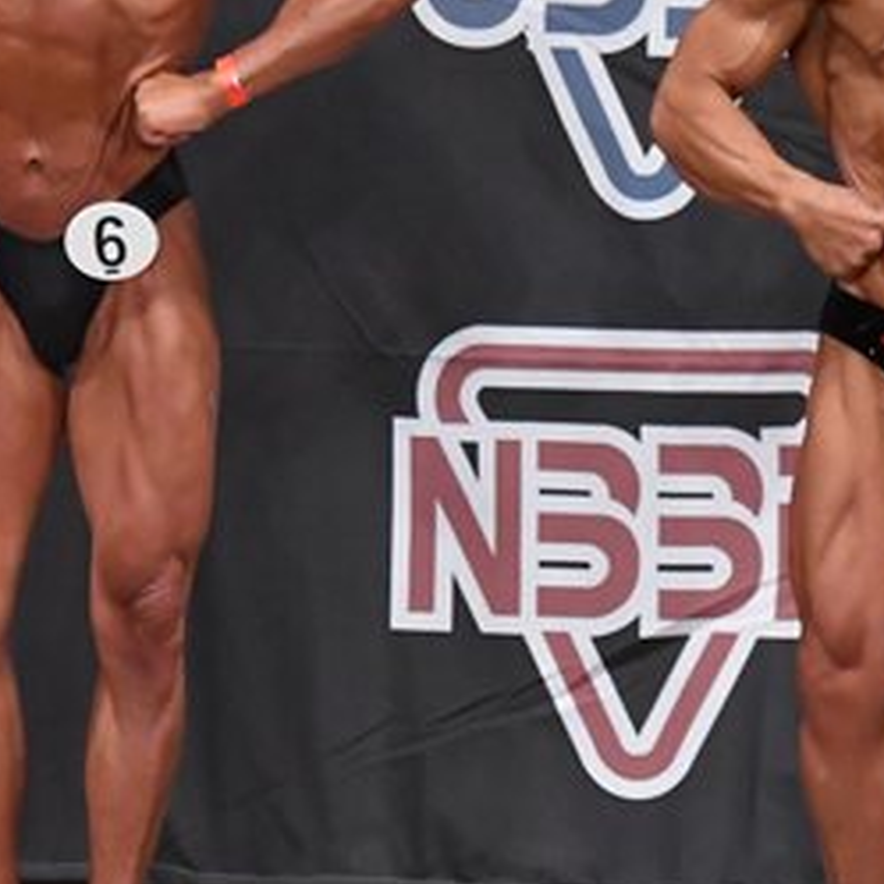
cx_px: 438
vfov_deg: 2.9
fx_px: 17191
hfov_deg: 2.9
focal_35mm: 595
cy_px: 284
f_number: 5.6
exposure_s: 1/400
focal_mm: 150
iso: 5000
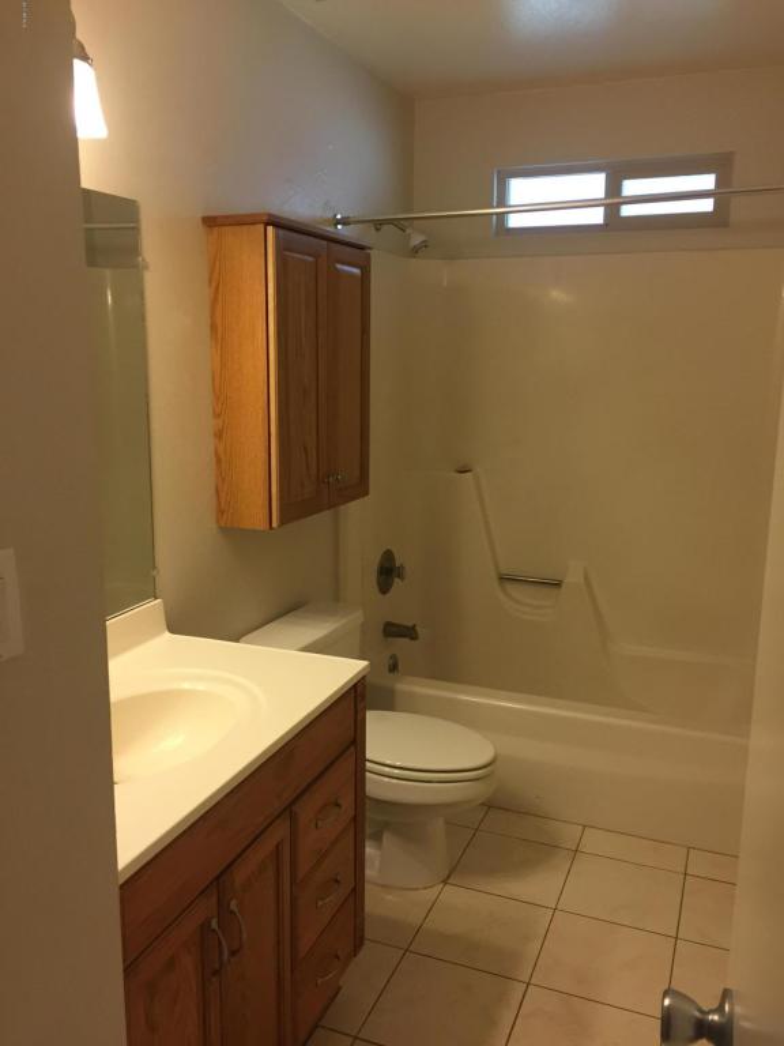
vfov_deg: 61.7
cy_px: 523
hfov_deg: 48.2
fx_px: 876
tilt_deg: -12.7
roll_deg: -0.3
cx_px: 392
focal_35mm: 29
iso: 80
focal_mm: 4.15
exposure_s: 1/30
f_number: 2.2
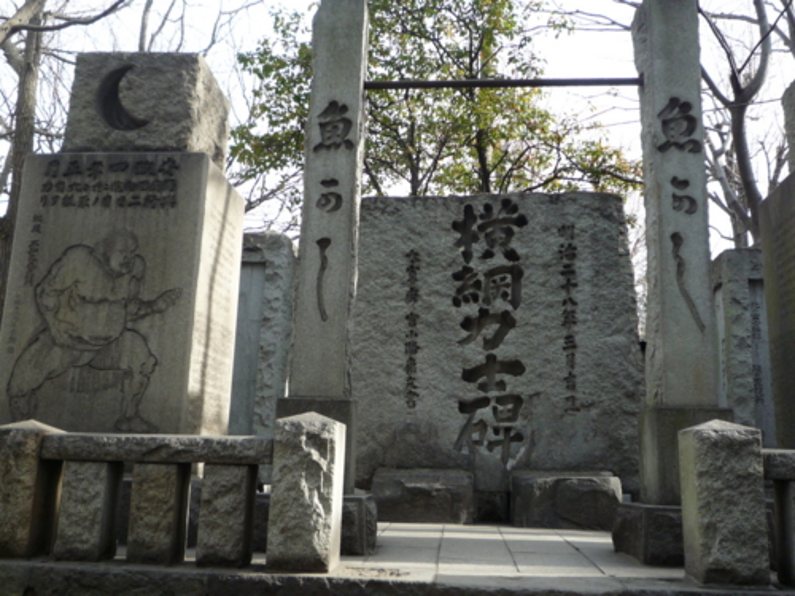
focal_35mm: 34
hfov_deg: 54.0
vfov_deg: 41.8
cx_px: 398
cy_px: 298
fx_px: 781
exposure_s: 1/320
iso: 100
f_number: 2.8
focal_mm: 4.4
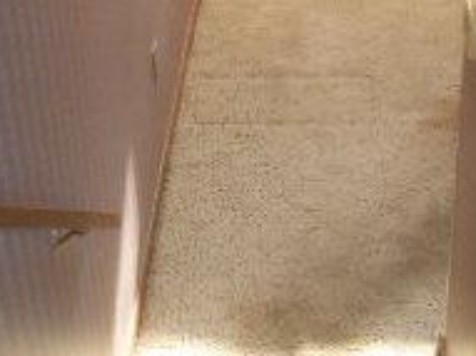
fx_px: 1196
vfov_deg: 16.9
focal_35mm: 87
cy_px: 197
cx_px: 187
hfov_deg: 22.5
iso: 320
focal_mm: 4.6
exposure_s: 1/25
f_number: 3.5
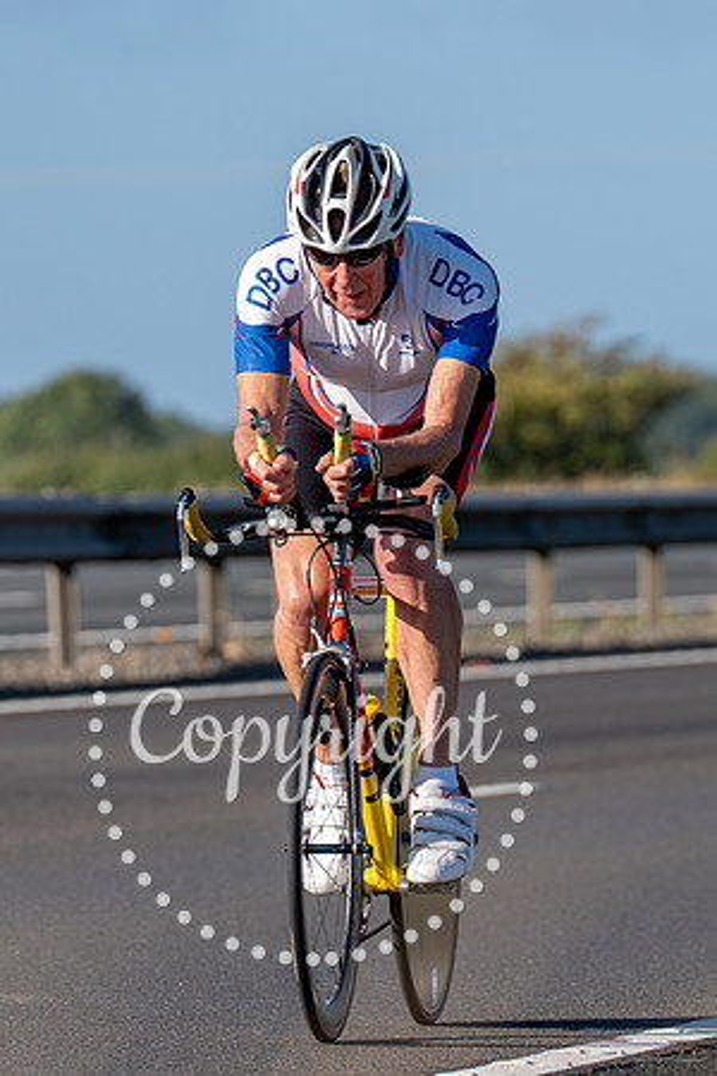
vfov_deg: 4.0
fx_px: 15287
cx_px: 337
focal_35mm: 512
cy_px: 179
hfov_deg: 2.7
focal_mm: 197
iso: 100
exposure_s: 1/800
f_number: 4.5
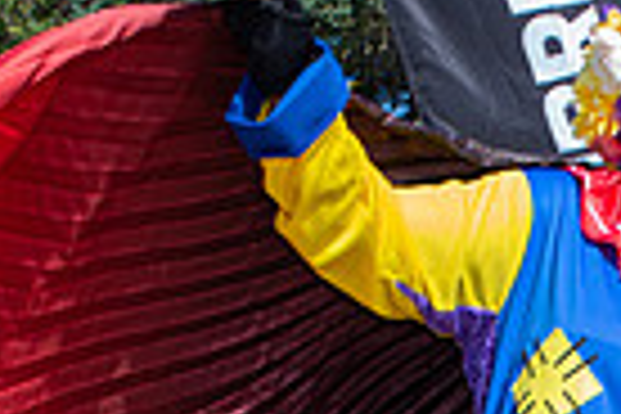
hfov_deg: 19.3
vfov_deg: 13.1
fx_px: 1742
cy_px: 547
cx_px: 688
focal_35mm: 101
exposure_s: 1/200
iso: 250
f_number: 10
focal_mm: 24
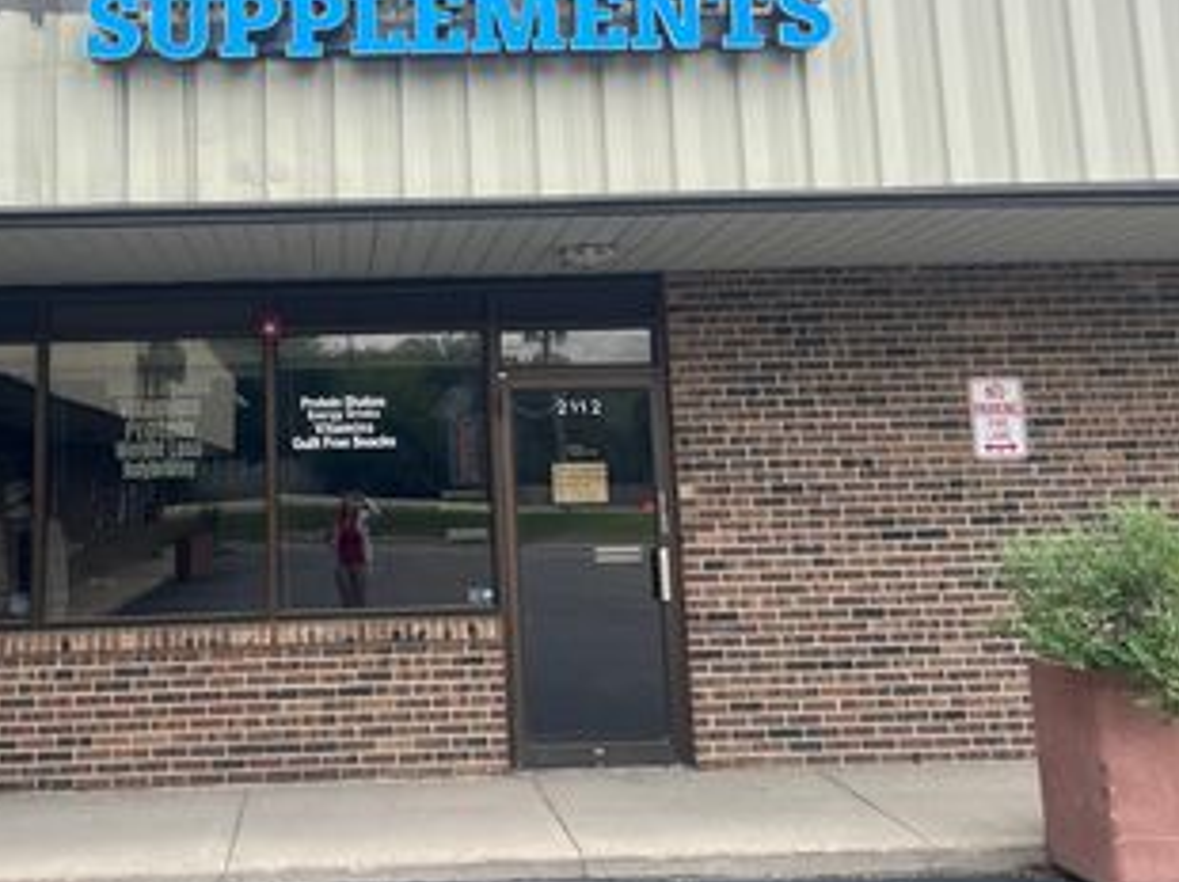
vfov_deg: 33.8
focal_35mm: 42
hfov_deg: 44.0
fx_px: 1429
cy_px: 253
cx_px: 373
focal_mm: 5.7
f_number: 1.5
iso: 50
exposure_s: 1/1621
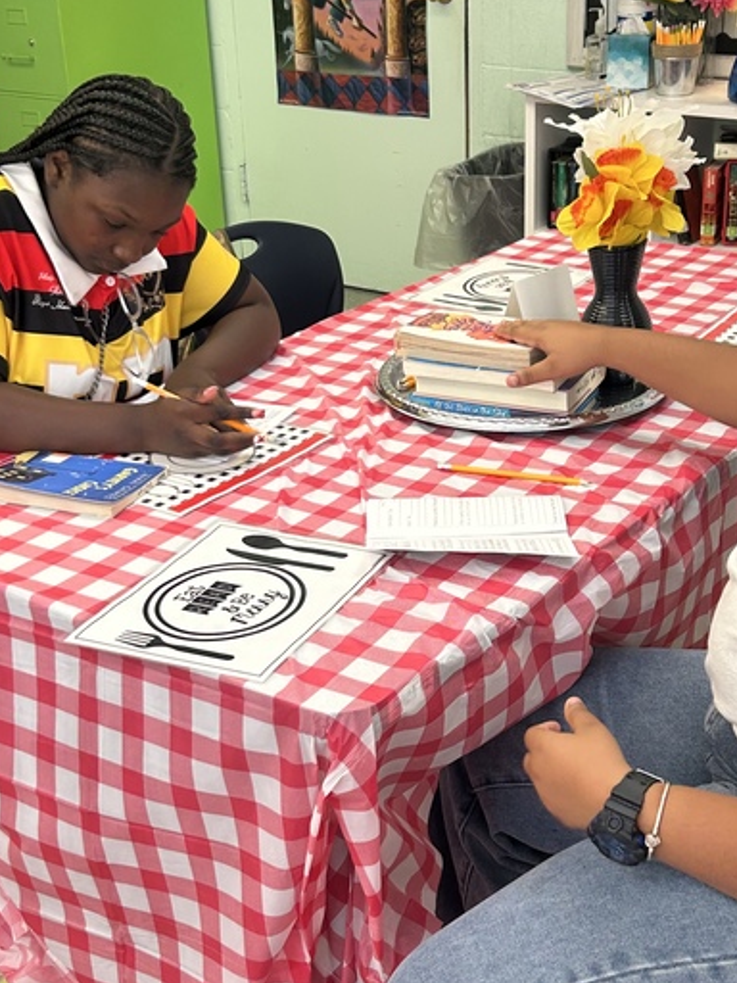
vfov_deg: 36.8
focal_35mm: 52
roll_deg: +2.0
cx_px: 411
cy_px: 509
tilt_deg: -24.8
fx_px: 1476
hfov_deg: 28.0
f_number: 1.5
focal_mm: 5.7
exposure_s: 1/120
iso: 64
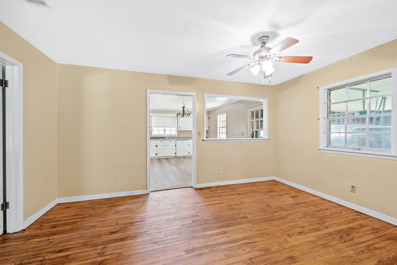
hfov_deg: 104.3
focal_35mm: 14
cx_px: 198
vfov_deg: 81.2
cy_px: 132
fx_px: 154
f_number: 7.1
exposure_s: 1/2.5
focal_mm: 14
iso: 500
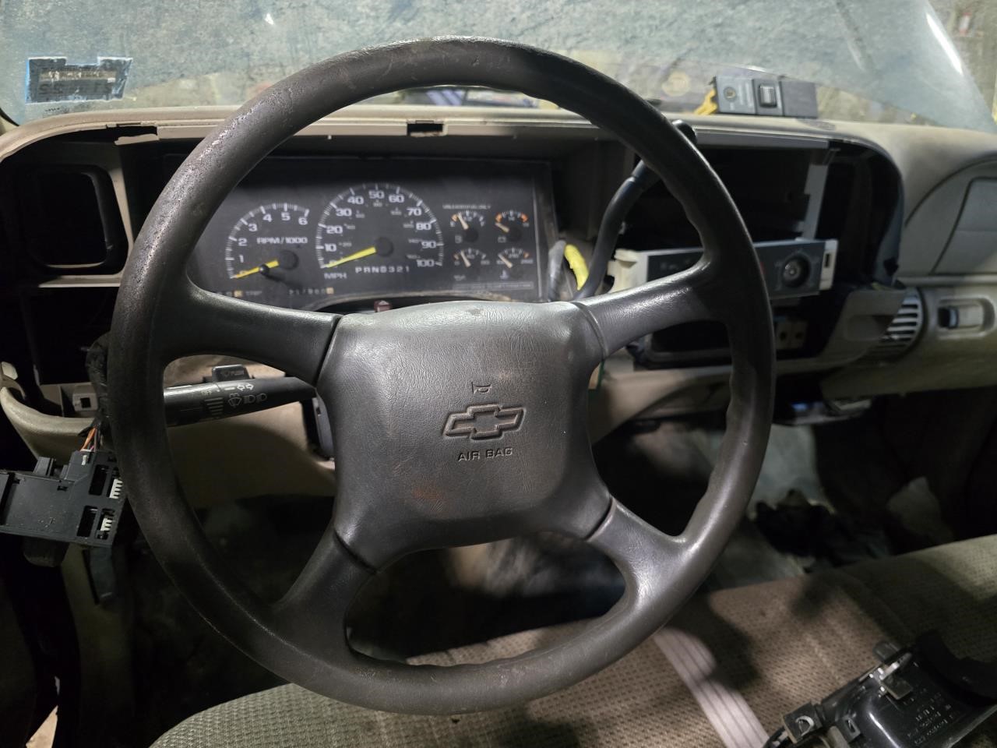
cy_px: 374
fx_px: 662
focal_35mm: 23
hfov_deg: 73.9
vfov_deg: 58.9
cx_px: 498
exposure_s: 1/40
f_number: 1.7
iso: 1600
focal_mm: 6.3
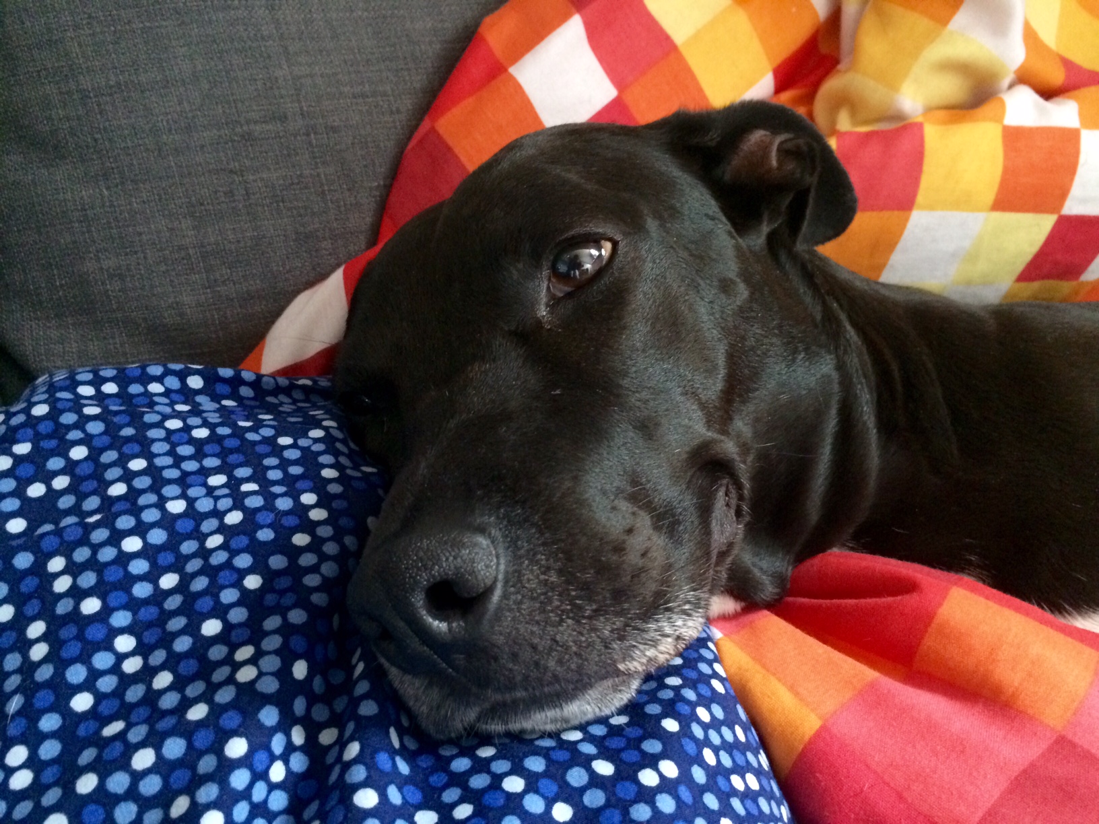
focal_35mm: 29
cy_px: 412
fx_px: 921
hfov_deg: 61.7
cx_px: 550
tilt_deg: -31.5
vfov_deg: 48.2
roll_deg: -3.8
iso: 400
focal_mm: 4.15
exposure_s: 1/17
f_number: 2.2
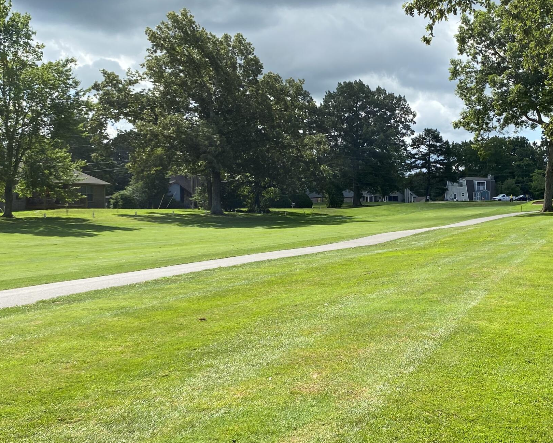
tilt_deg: -0.3
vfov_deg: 32.1
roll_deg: +0.2
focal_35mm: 47
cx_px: 407
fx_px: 769
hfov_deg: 38.6
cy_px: 228
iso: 32
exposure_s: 1/1565
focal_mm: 4.25
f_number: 1.8
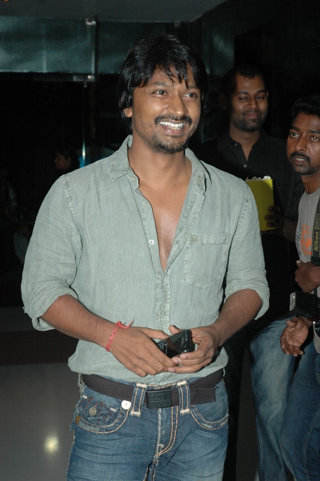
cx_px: 160
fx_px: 963
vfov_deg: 28.1
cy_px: 240
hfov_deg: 18.9
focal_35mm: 72
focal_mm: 48
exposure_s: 1/125
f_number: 5
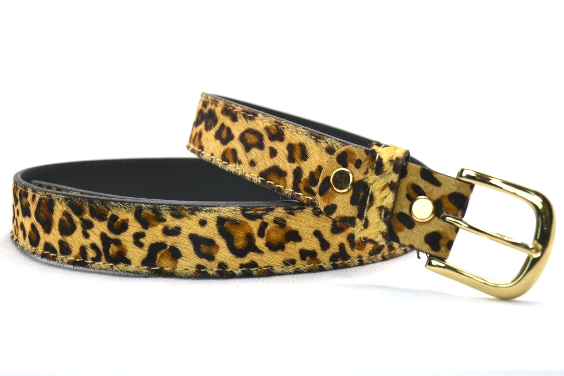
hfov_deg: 49.5
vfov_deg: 34.2
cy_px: 188
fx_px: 611
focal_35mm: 39
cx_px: 282
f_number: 4.5
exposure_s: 1/160
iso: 100
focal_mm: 26
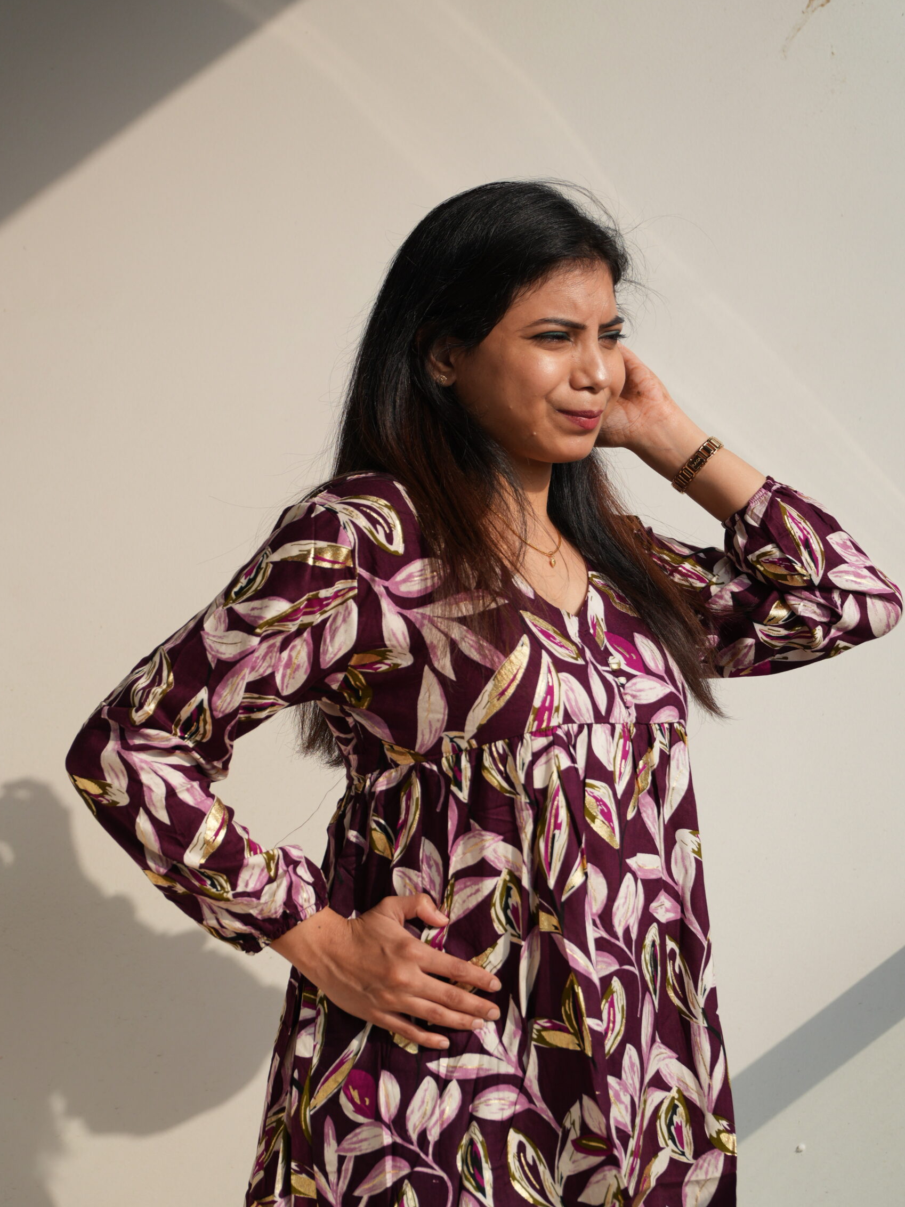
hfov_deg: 11.8
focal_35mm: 126
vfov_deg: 15.7
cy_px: 653
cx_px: 451
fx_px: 4378
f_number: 4
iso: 100
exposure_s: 1/1000
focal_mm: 77
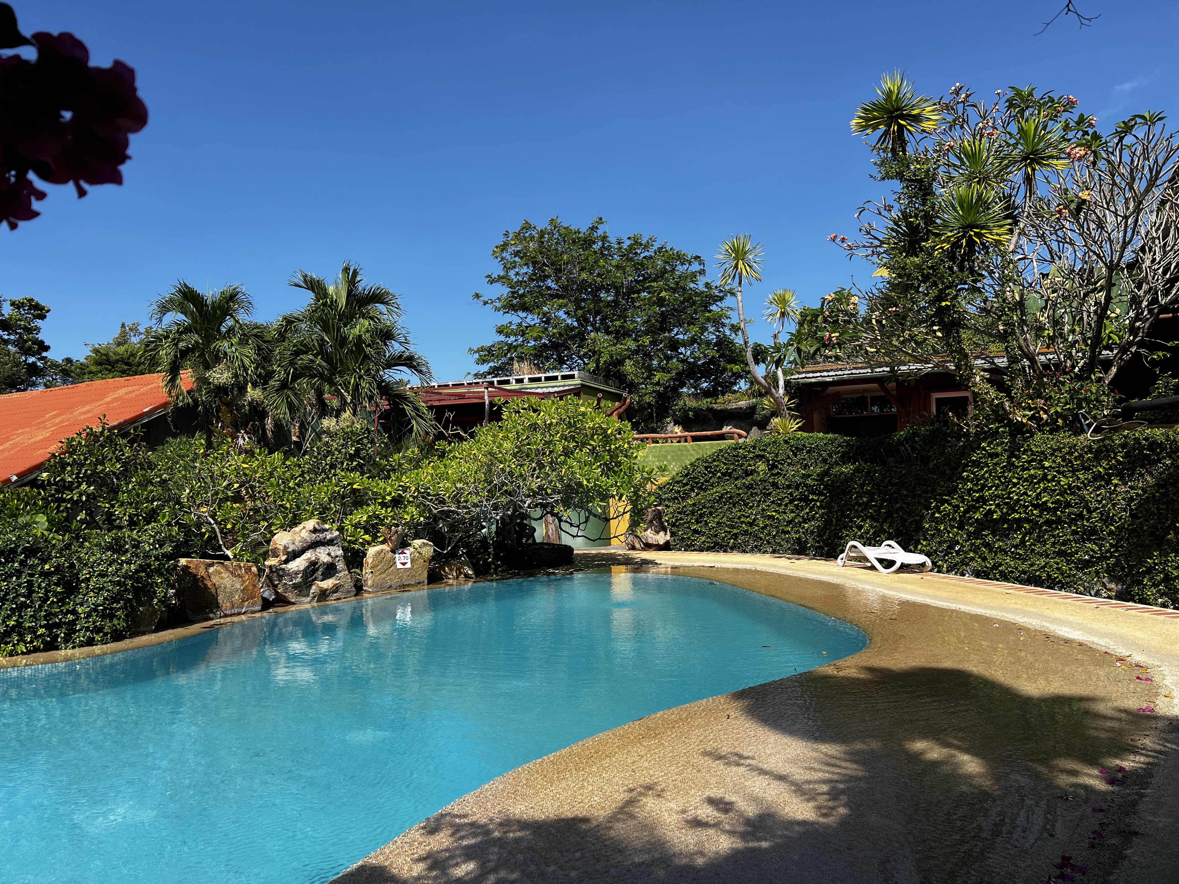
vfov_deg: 53.1
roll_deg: +1.5
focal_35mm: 26
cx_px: 590
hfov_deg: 67.3
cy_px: 442
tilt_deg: +2.2
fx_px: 886
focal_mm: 5.7
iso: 50
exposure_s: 1/3571
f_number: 1.5
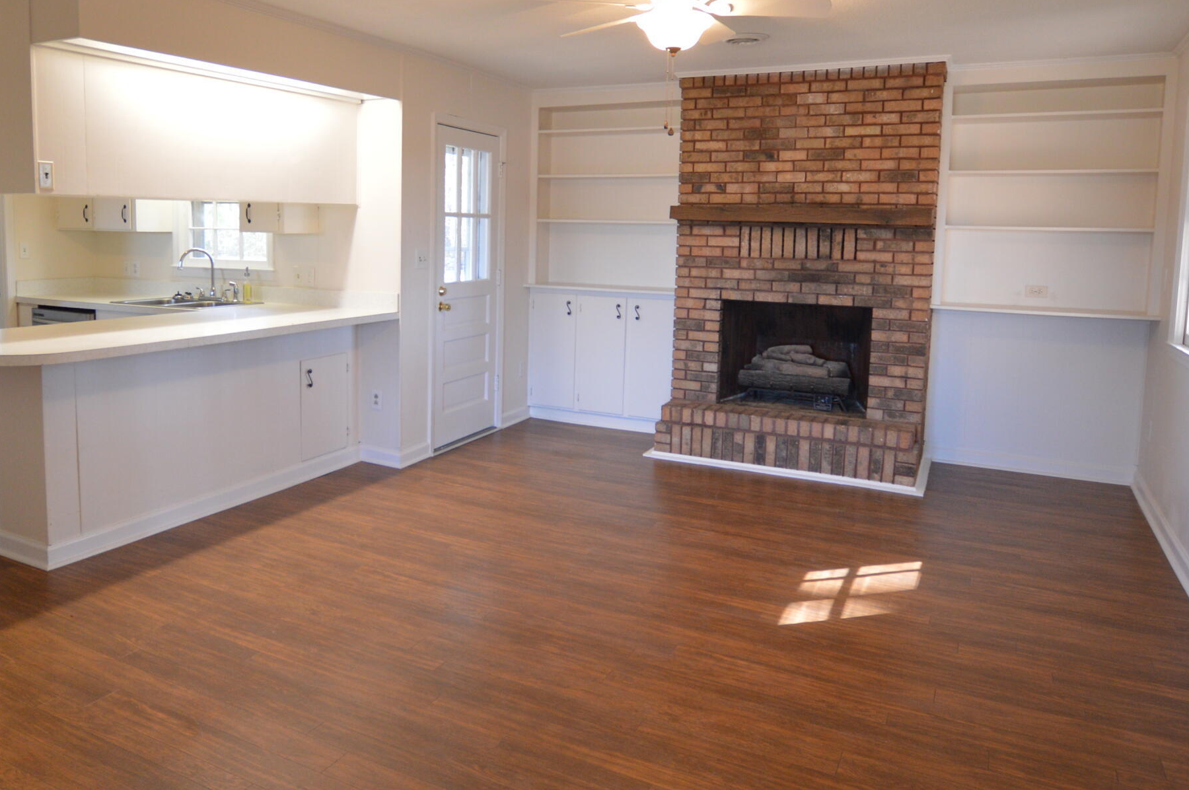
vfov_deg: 50.9
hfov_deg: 70.8
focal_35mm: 25
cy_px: 318
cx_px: 475
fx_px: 825
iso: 560
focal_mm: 10
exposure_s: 1/60
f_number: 3.5
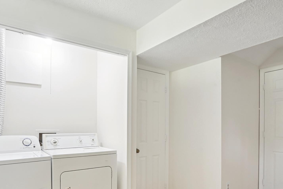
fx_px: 181
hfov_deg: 76.1
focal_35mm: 23
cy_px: 123
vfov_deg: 54.2
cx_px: 143
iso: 500
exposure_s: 1/6
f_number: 9
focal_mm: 16
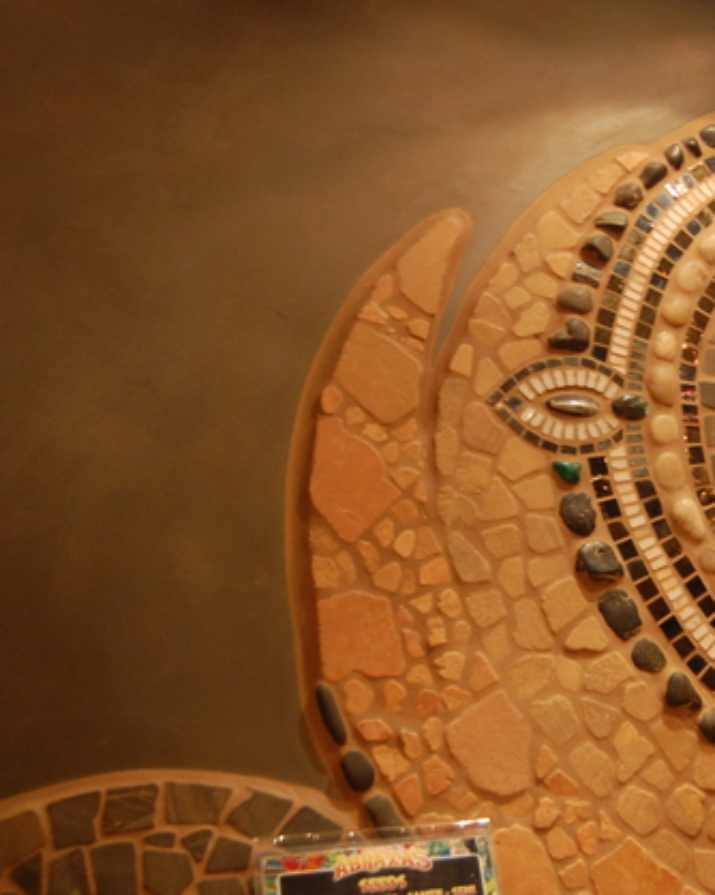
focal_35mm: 40
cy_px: 454
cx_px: 572
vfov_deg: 45.8
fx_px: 1059
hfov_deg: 36.1
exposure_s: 1/8
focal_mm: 18
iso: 900
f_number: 3.5
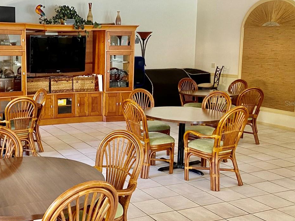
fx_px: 383
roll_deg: +0.2
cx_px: 60
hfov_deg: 40.4
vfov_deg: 32.2
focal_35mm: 45
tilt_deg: -8.5
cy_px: 103
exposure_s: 1/60
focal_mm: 4.25
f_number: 1.8
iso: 200
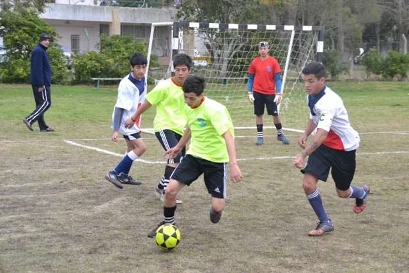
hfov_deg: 22.6
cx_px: 204
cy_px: 136
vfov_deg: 15.2
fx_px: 1023
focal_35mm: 90
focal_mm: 60
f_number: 5.3
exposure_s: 1/500
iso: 400
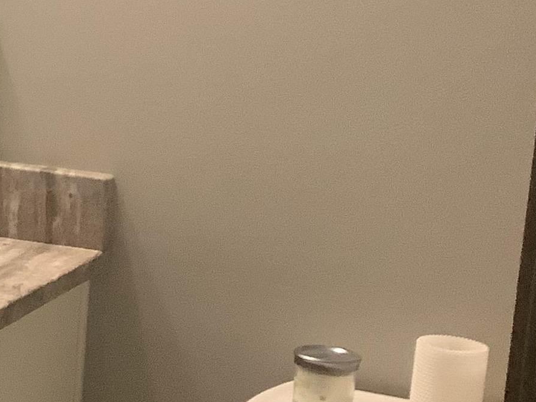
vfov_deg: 13.8
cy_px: 246
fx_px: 1657
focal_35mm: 107
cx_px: -160
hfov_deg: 17.3
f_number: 2.4
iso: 320
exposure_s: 1/40
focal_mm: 3.3
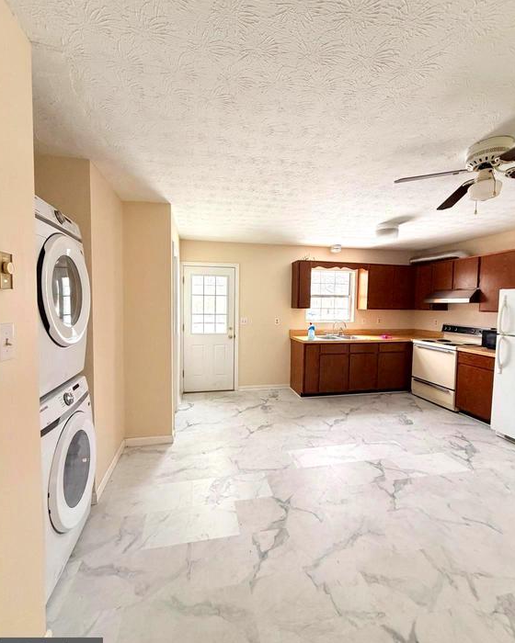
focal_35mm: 15
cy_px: 322
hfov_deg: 84.0
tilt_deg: -2.9
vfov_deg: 96.8
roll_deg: -0.2
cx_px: 253
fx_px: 286
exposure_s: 1/109
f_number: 2.2
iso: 320
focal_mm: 2.22
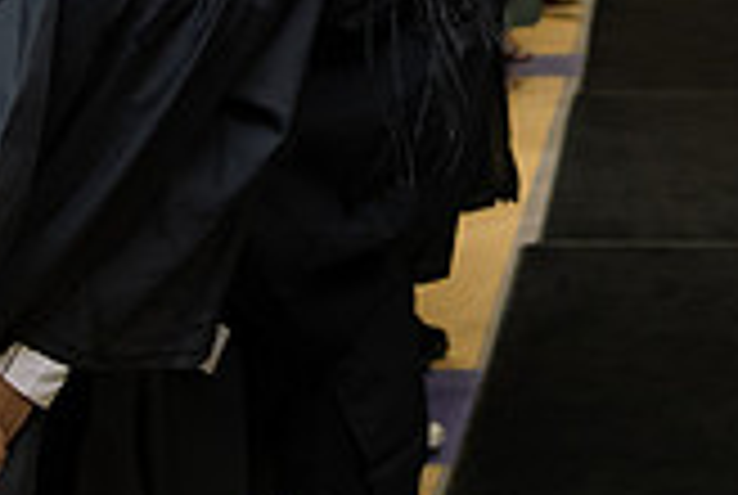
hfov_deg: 15.1
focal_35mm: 134
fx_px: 2752
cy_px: -79
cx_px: 670
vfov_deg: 10.1
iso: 1250
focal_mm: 38
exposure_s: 1/160
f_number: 4
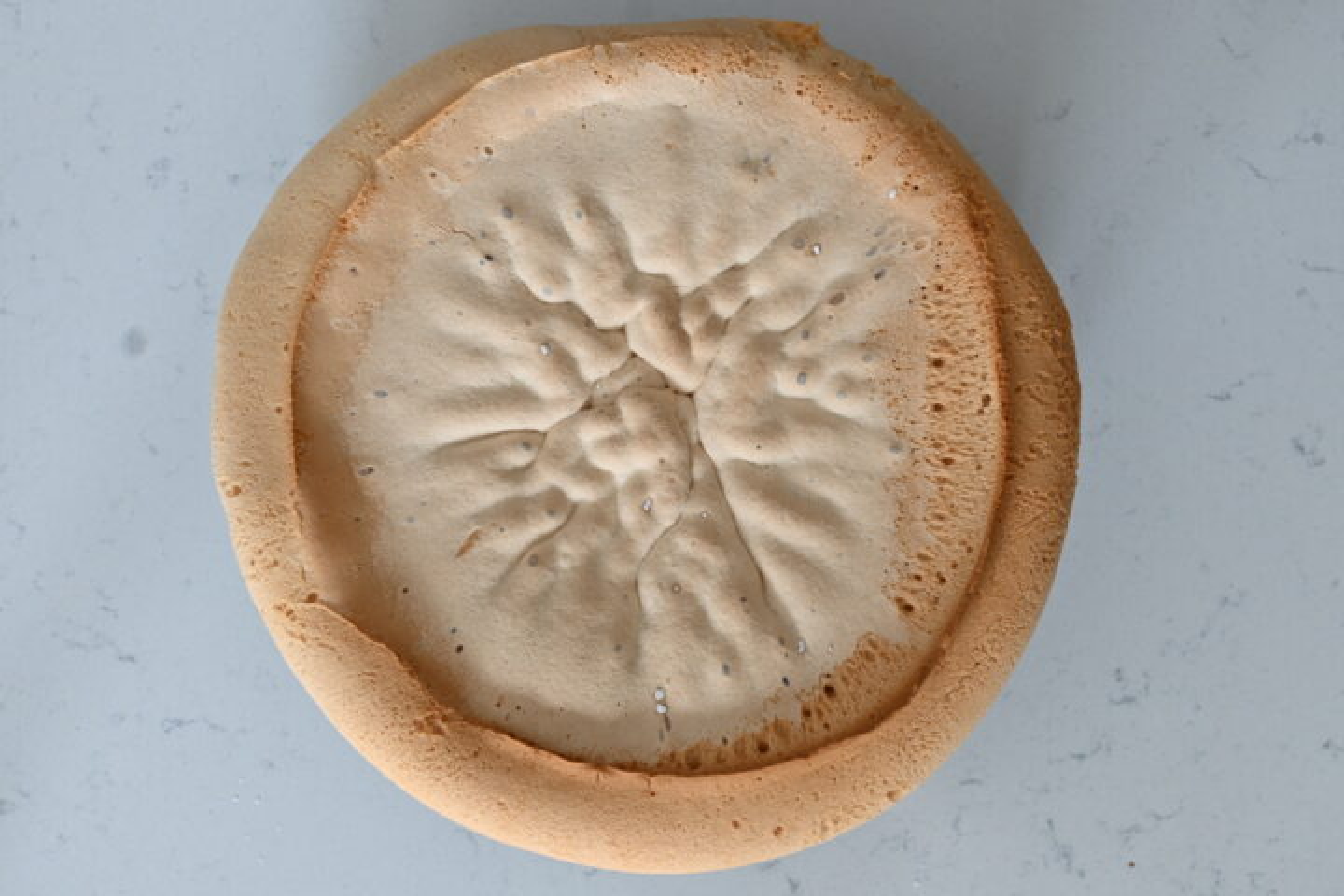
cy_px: 448
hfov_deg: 34.2
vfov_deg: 23.2
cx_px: 672
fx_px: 2184
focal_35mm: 58
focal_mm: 39
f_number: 5.6
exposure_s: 1/5
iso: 100
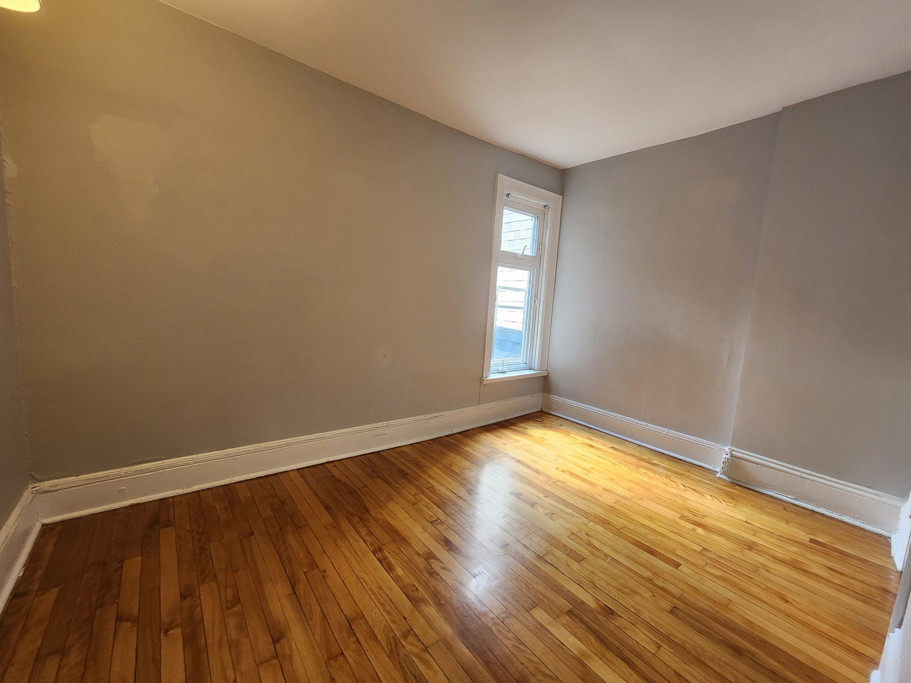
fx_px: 342
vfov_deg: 89.9
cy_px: 342
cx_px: 456
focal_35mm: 13
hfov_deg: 106.2
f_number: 2.2
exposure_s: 1/40
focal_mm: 2.2
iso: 320
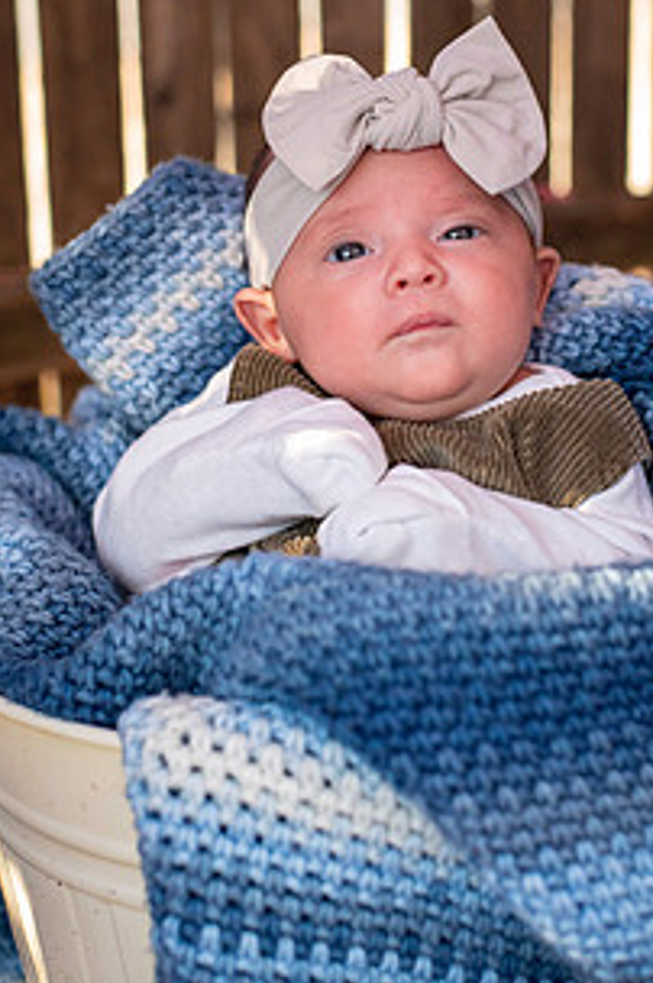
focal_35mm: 74
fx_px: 2018
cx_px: 393
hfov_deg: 18.4
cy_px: 336
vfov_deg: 27.2
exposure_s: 1/1600
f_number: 3.2
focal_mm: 50
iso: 3200
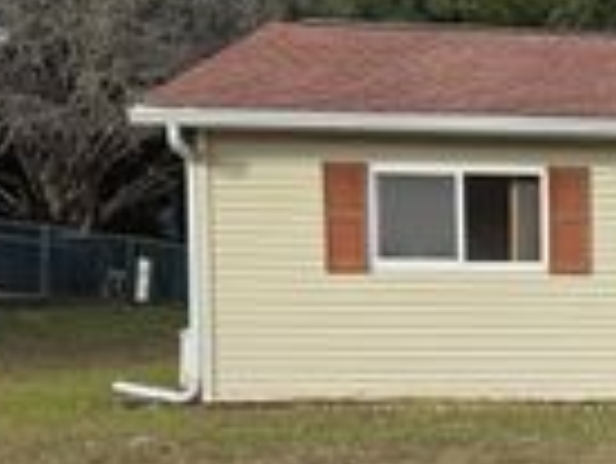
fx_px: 1496
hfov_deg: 20.2
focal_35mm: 84
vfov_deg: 17.5
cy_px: 349
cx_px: 913
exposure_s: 1/994
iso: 25
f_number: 1.8
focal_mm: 5.4
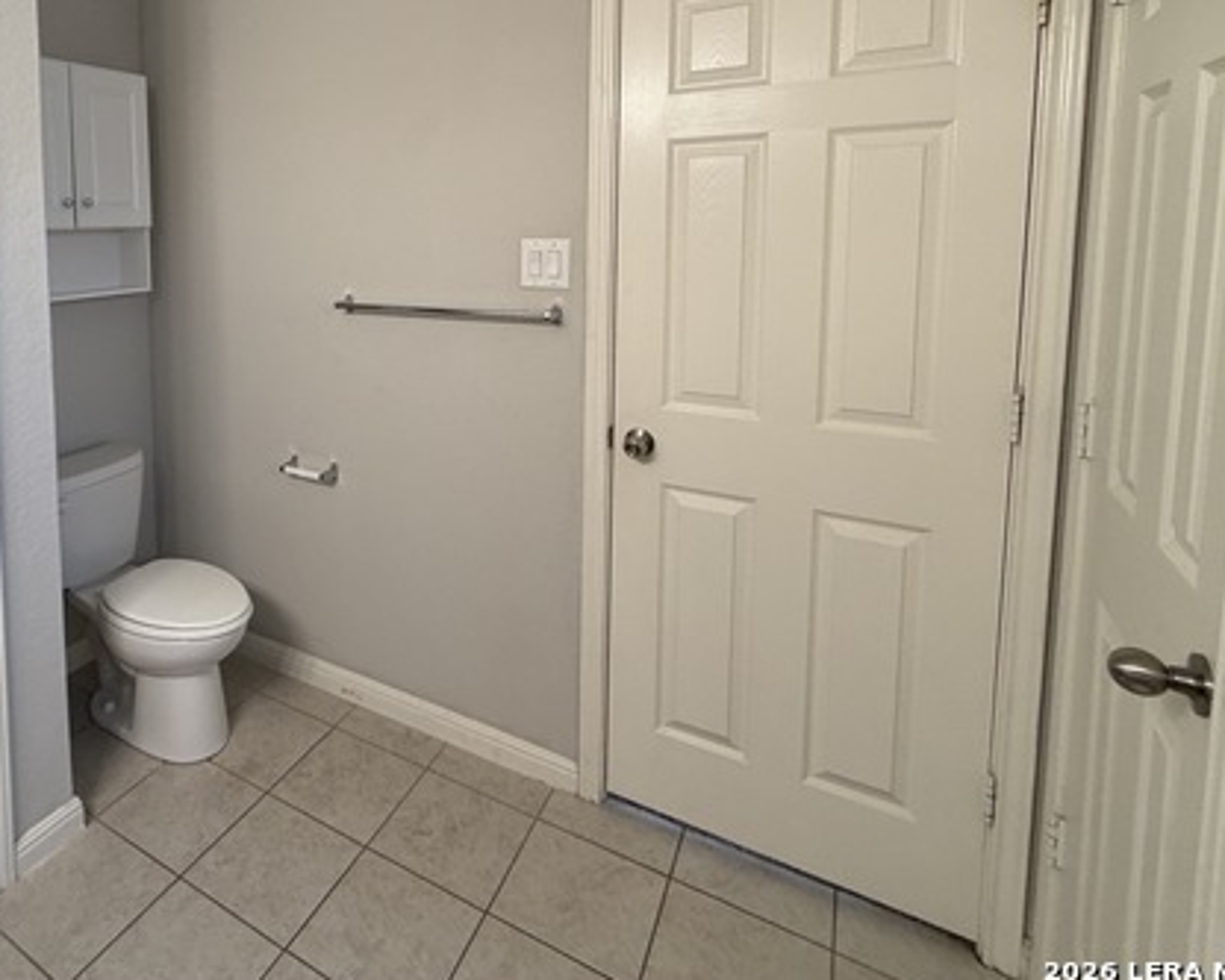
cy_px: 283
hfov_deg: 73.2
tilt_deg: -4.7
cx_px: 336
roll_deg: +0.4
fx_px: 762
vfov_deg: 62.9
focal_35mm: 21
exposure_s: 1/60
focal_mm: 2.22
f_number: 2.2
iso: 160
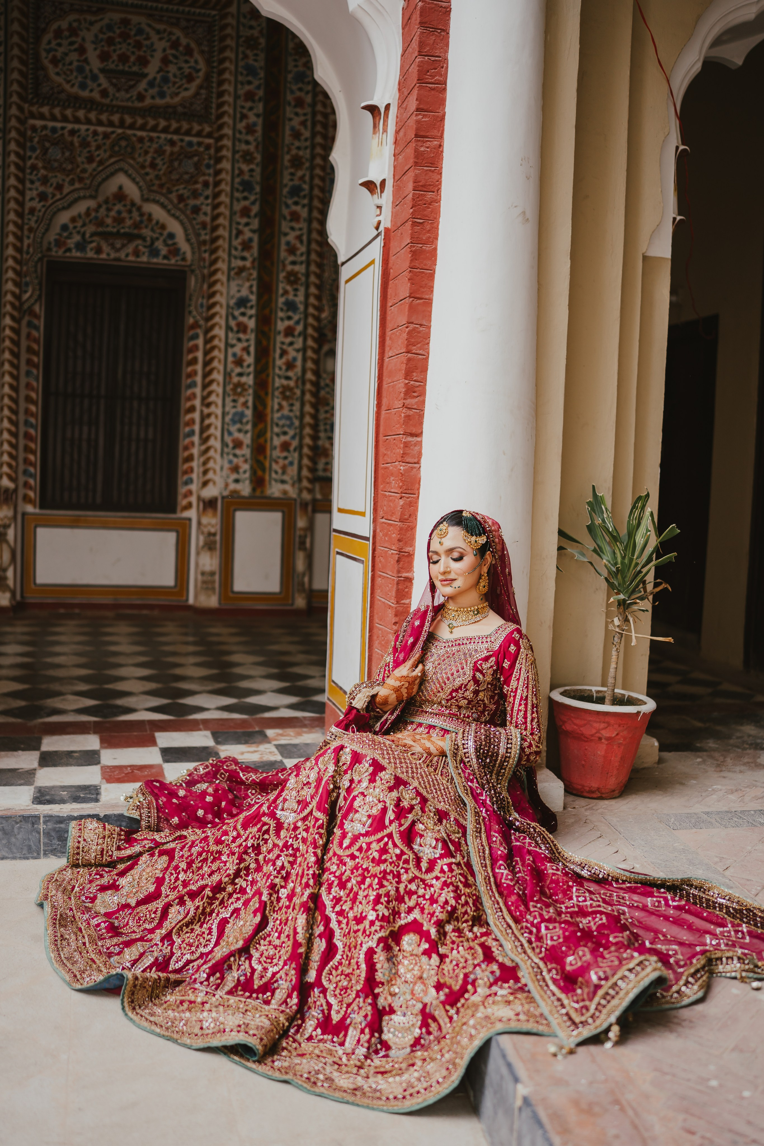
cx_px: 382
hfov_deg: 37.9
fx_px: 1114
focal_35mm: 35
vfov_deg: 54.4
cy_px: 573
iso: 125
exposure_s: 1/200
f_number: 1.6
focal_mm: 35
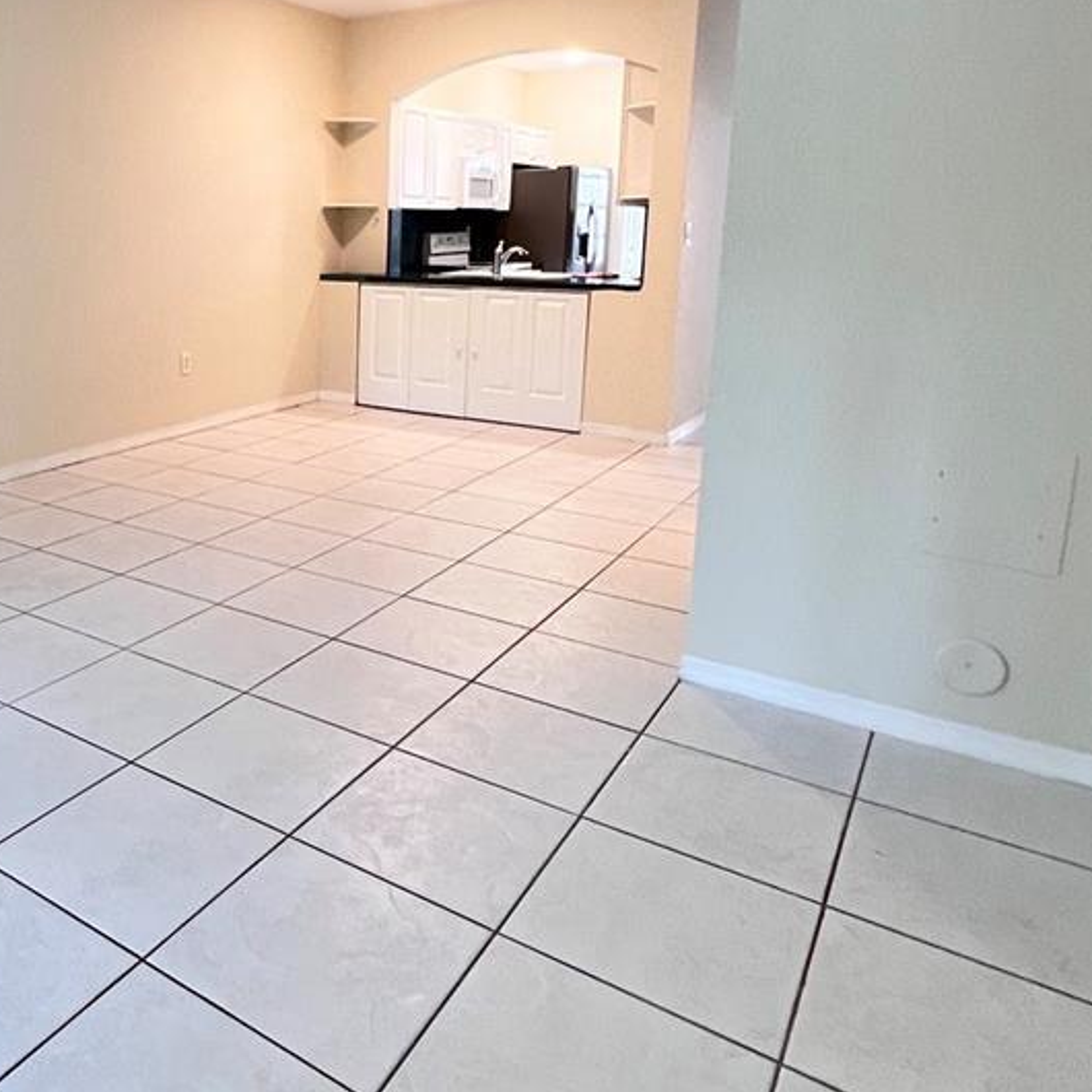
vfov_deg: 59.9
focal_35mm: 26
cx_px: 204
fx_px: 928
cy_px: 387
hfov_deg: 56.1
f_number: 1.8
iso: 160
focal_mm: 1.57
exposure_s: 1/60
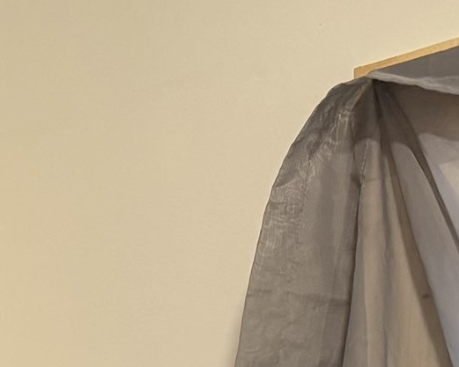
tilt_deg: -6.3
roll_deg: +0.3
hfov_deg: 13.2
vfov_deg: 9.7
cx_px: -227
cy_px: 921
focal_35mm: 138
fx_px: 1875
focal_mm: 6.76
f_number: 1.78
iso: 125
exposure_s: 1/60
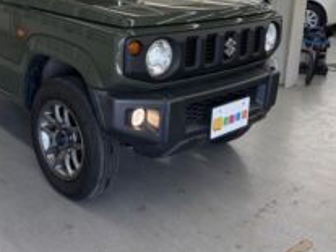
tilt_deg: -10.5
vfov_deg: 31.8
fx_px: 427
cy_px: 45
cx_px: 93
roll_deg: +0.1
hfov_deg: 41.9
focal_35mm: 44
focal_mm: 5.96
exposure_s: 1/100
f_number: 1.6
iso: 100
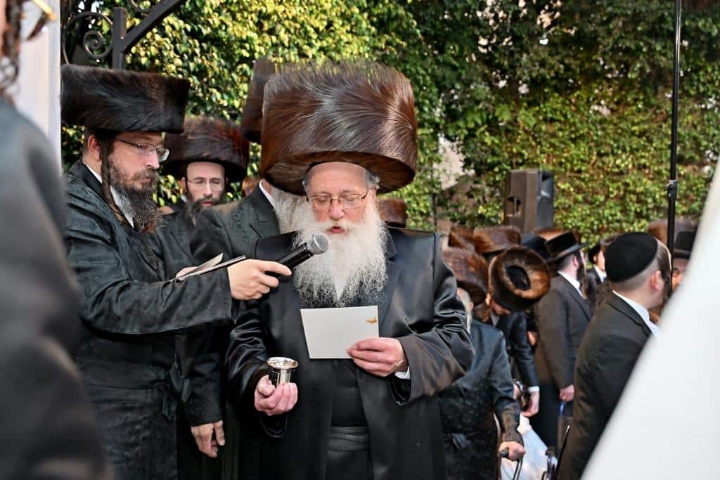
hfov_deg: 56.5
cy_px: 240
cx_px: 360
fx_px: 670
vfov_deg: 39.4
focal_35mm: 34
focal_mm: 33.5
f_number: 4
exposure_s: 1/160
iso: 800
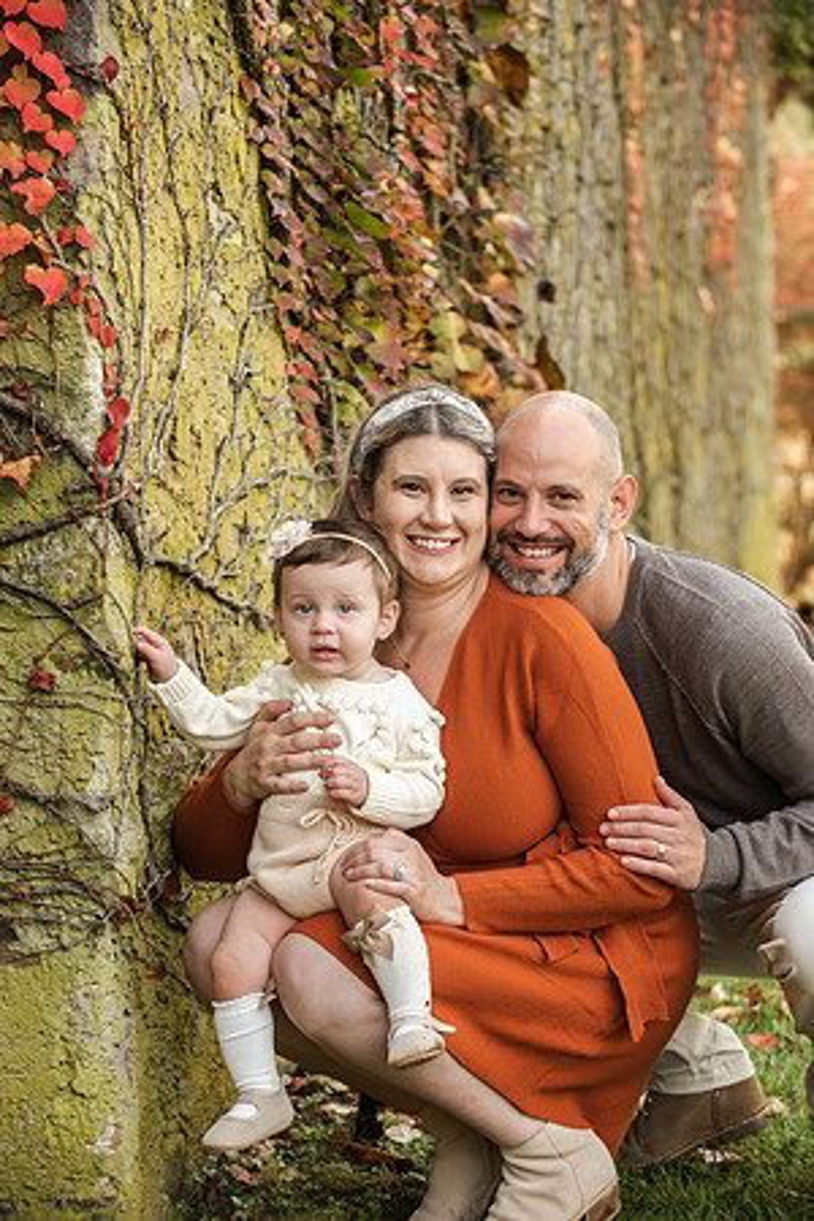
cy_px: 610
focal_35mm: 102
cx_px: 407
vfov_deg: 20.0
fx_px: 3459
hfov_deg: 13.4
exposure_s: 1/400
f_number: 5
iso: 800
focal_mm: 102
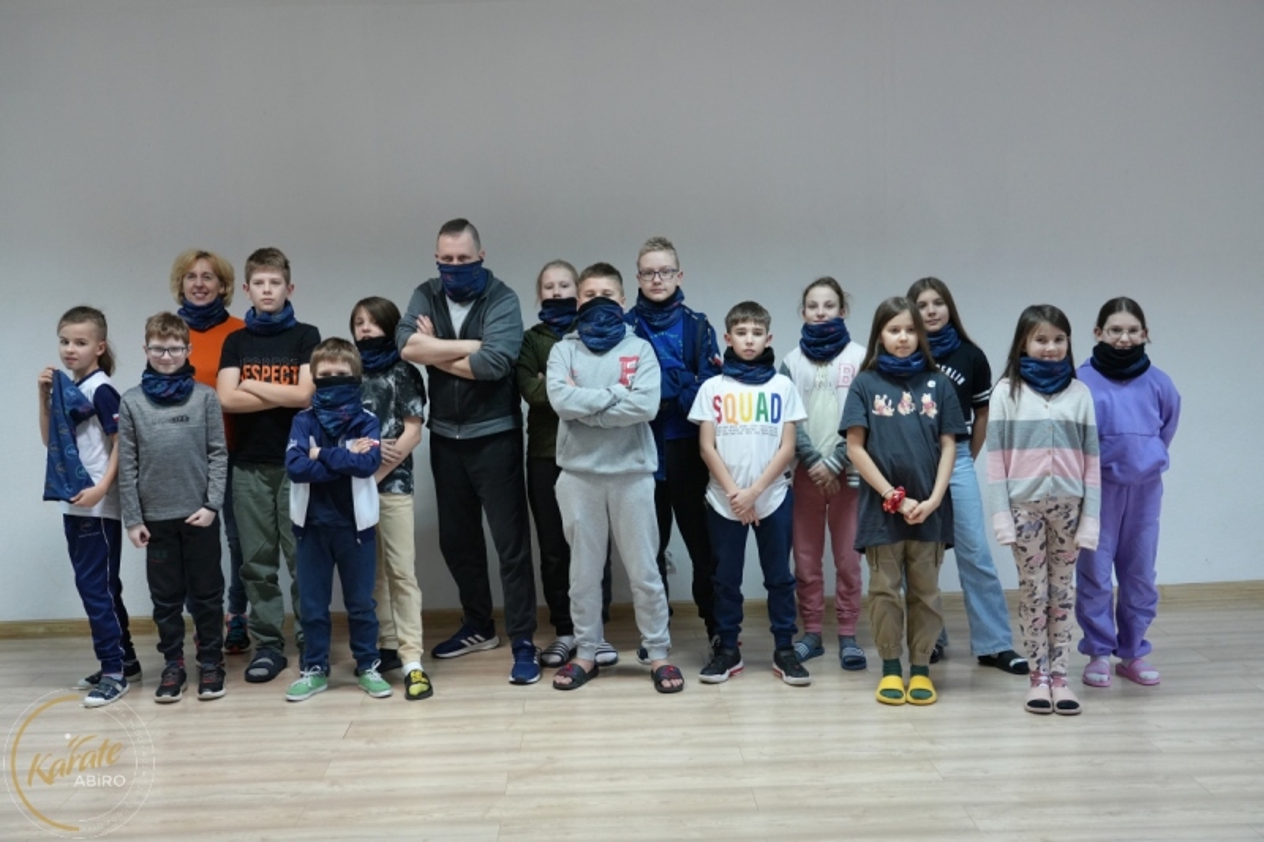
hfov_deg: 50.7
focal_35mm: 38
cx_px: 632
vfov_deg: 35.0
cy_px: 421
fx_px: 1334
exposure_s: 1/160
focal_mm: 38
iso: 3200
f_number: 4
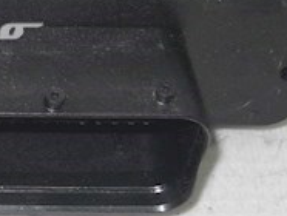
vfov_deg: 10.5
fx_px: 1171
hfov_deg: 13.2
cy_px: 15
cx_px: -144
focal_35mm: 141
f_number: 5.5
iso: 100
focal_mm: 6.72
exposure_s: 1/30
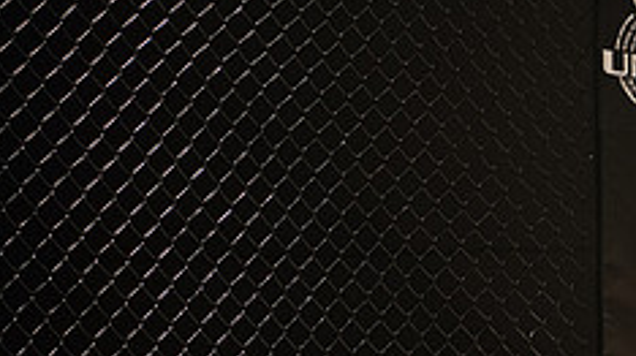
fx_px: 3217
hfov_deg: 11.1
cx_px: 755
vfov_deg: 6.3
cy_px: 290
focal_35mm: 191
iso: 2000
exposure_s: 1/1000
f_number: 2.8
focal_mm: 70
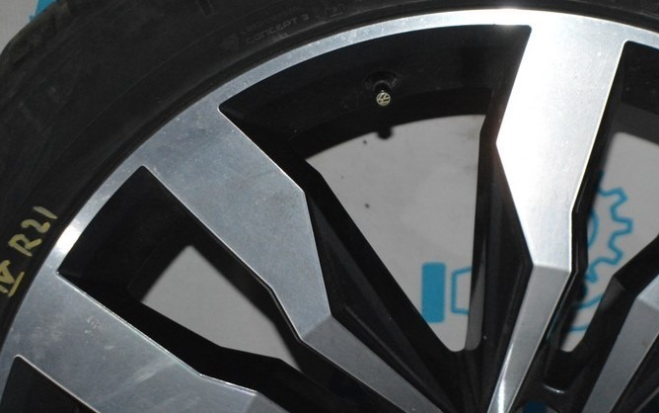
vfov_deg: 10.2
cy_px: 209
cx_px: 466
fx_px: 2314
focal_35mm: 129
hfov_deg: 16.2
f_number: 5.6
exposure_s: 1/60
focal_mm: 55
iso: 3200
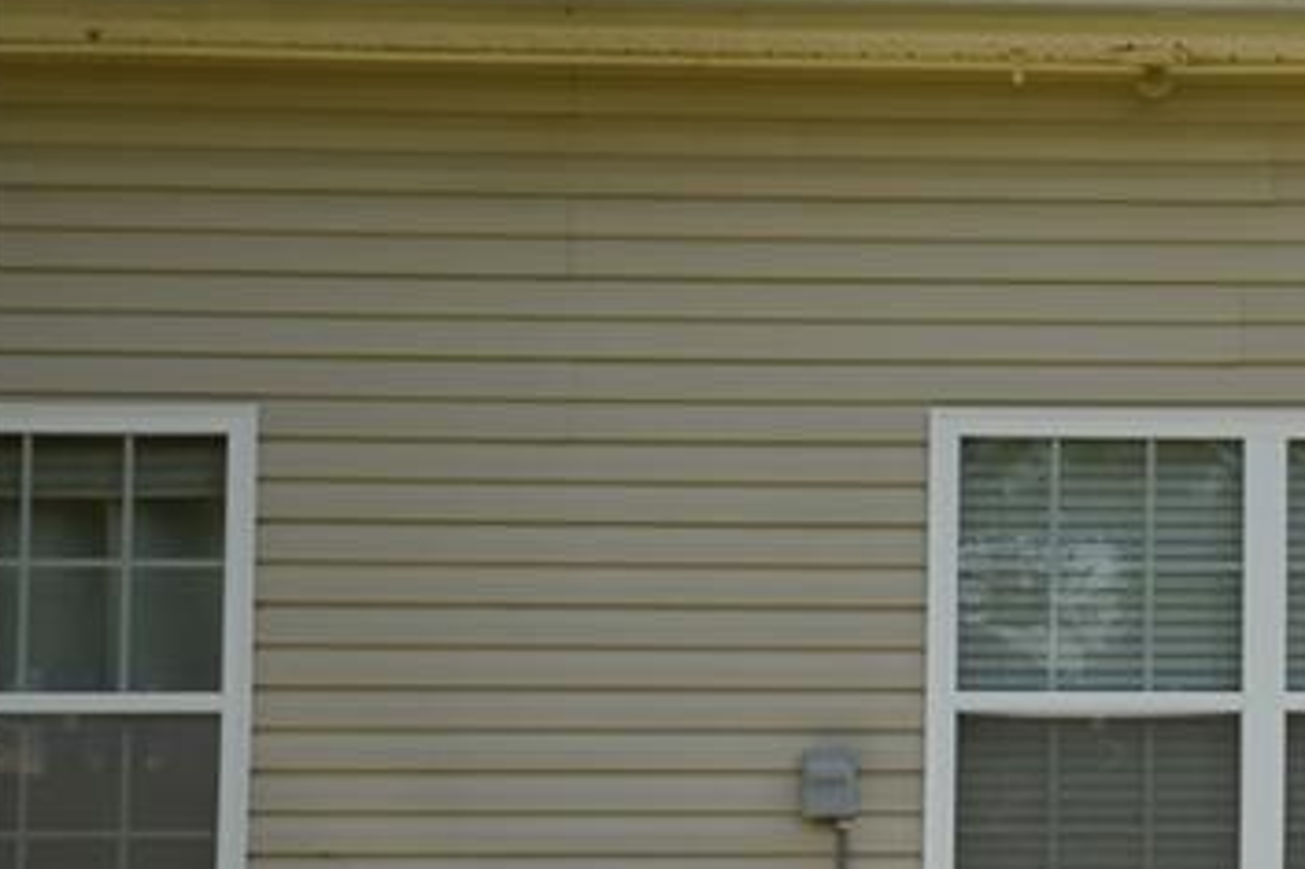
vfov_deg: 15.6
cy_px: 673
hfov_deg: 20.5
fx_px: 3152
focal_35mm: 87
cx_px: 1867
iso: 200
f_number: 9
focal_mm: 20
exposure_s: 1/320
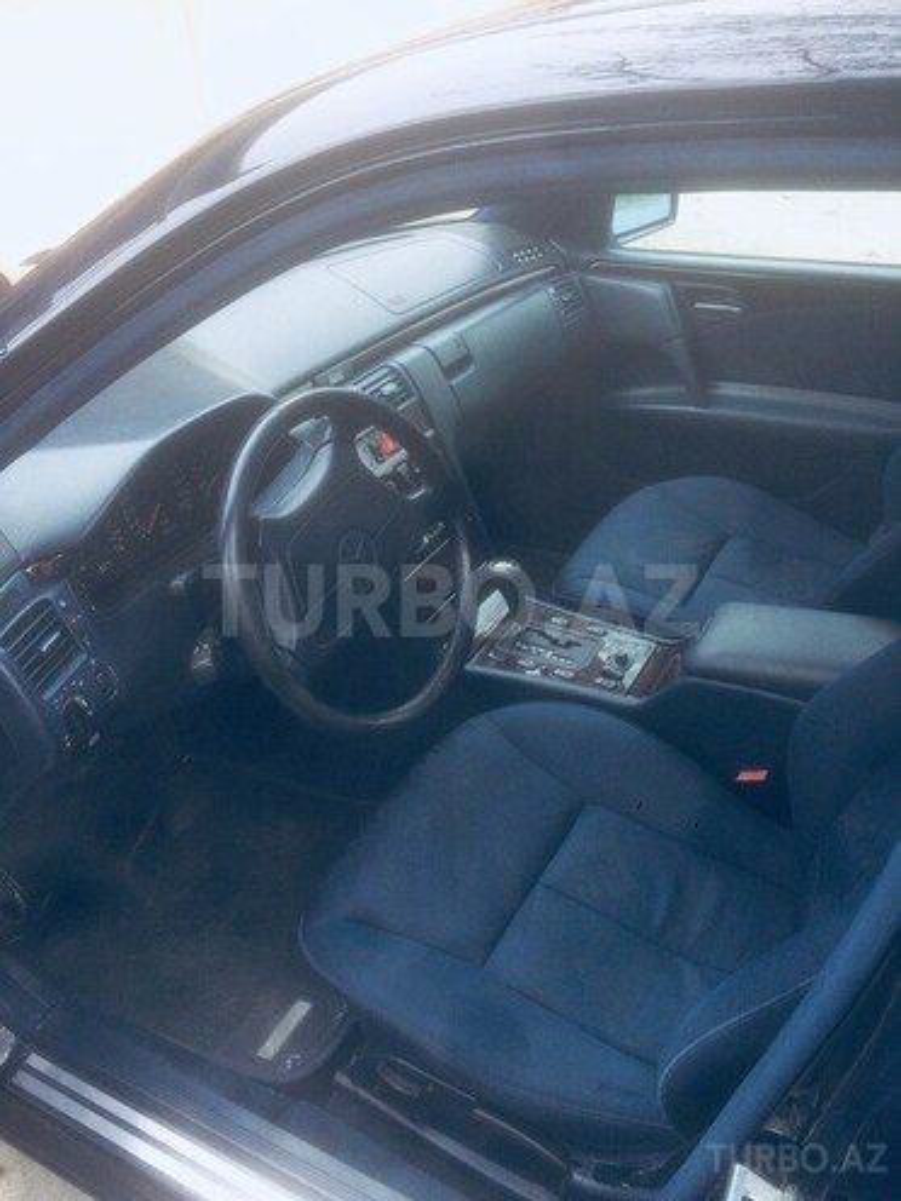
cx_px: 450
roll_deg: +4.3
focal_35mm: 29
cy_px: 600
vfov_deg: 61.7
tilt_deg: -34.6
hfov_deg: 48.2
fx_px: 1006
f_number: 2.2
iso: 40
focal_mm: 4.15
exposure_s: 1/50
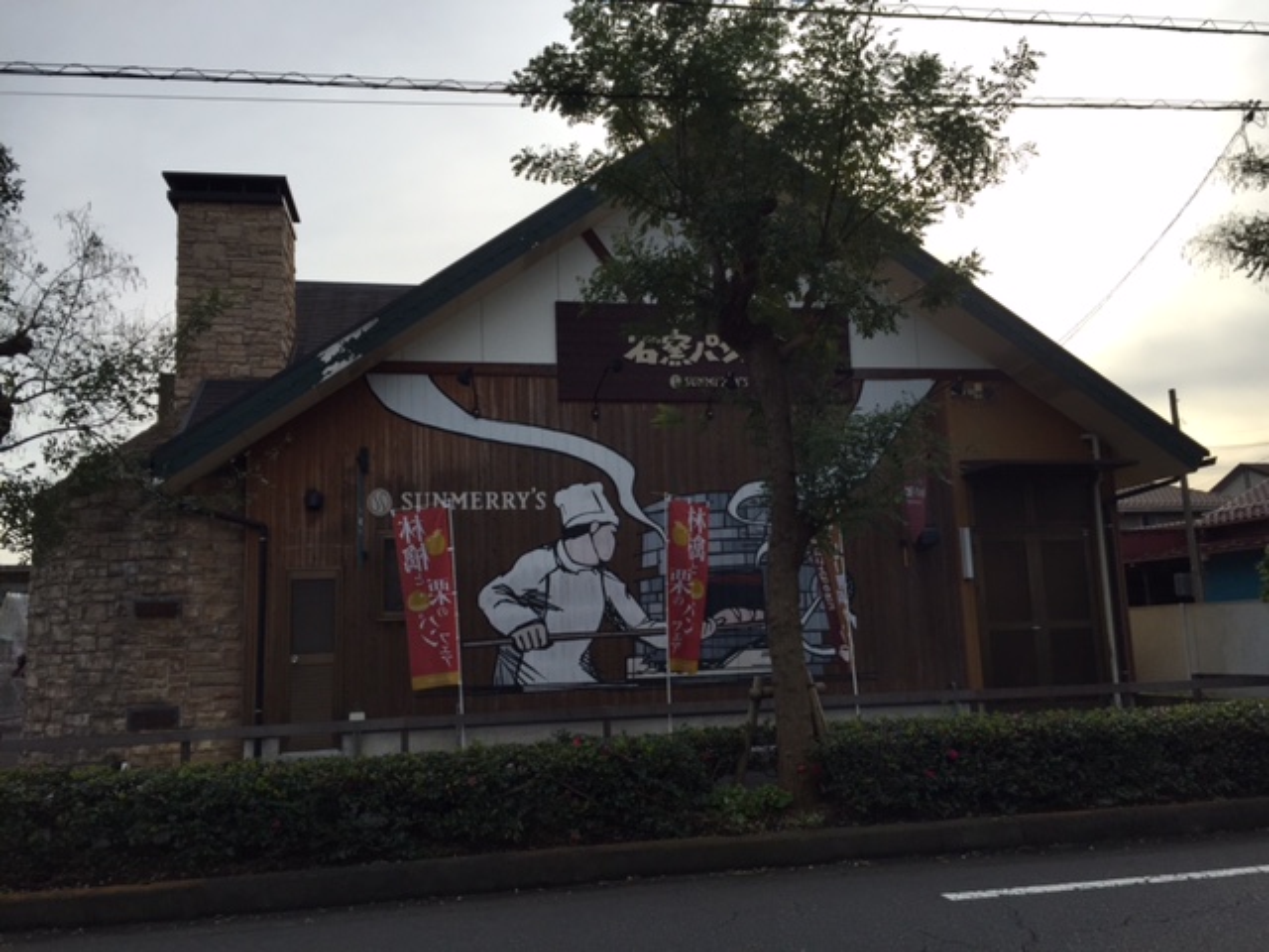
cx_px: 634
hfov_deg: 61.7
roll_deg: +1.1
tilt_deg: +8.1
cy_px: 476
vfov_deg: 48.2
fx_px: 1063
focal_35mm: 29
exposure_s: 1/1582
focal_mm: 4.15
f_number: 2.2
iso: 32
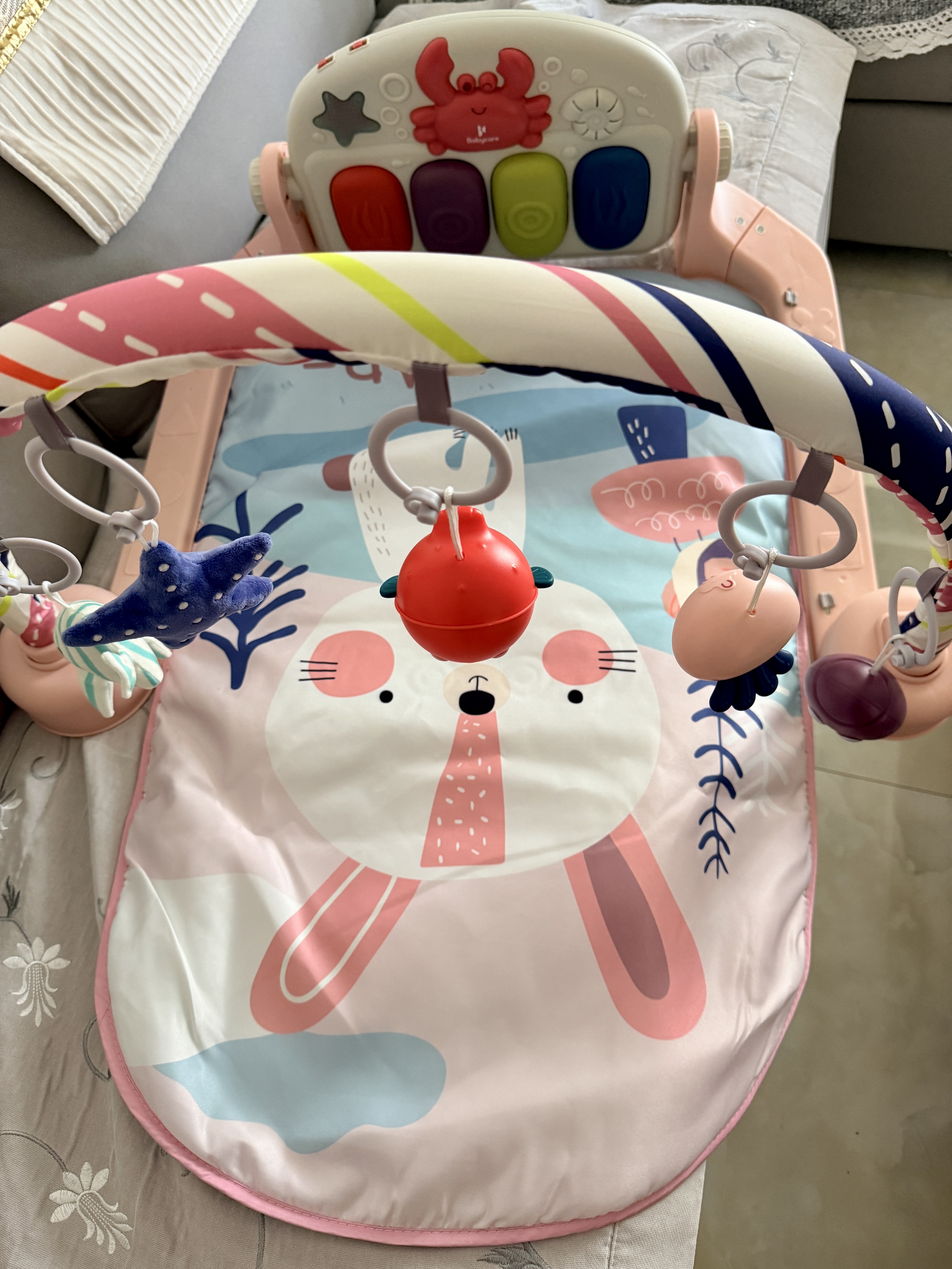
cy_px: 634
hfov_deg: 56.8
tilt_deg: -63.2
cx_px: 476
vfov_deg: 71.6
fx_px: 880
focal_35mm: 24
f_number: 1.78
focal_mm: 6.76
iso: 320
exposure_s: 1/60
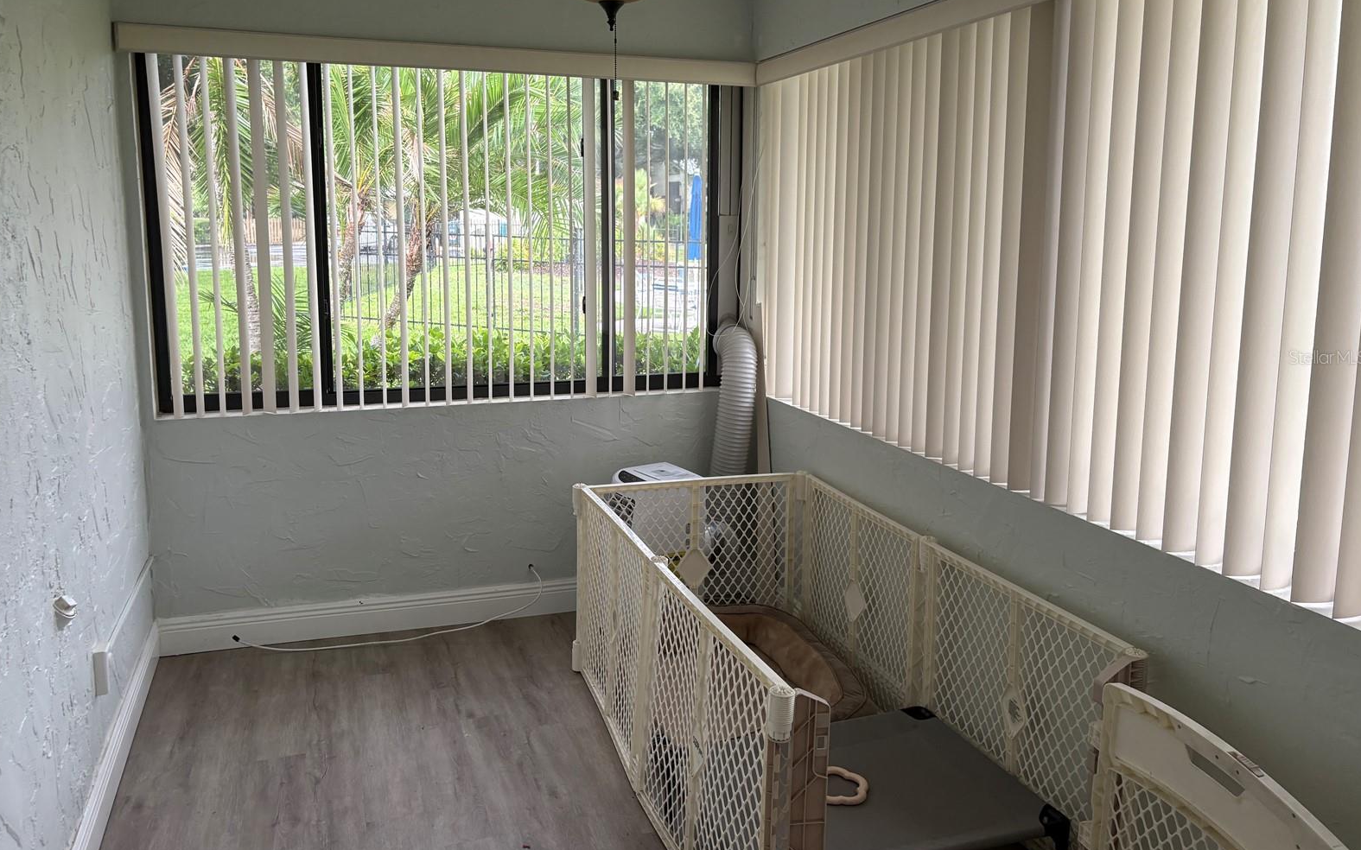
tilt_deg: -7.0
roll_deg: +0.0
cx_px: 679
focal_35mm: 28
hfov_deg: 66.5
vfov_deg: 44.4
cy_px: 357
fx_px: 1038
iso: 125
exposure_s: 1/60
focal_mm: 5.96
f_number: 1.6
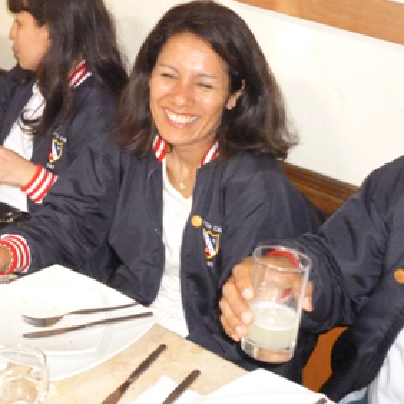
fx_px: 805
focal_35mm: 61
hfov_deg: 27.4
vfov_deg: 27.9
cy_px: 118
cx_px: 60
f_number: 3.5
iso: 1000
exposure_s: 1/60
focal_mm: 6.4
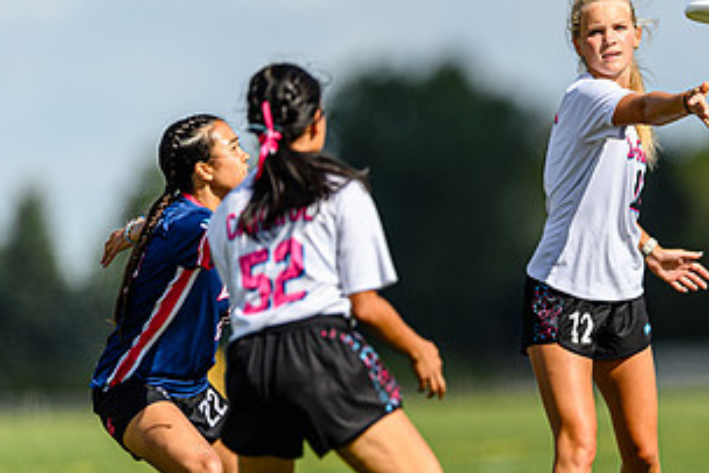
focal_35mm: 762
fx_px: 15014
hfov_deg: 2.7
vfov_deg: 1.8
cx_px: 627
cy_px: 243
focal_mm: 400
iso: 100
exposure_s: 1/2000
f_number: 3.2
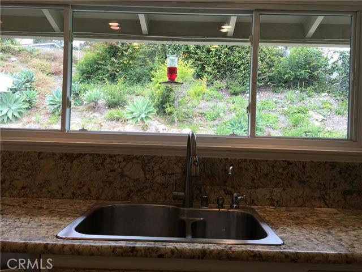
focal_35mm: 29
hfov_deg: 61.7
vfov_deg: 48.2
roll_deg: -2.0
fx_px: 303
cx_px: 181
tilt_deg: -0.3
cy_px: 136
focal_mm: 4.15
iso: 32
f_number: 2.2
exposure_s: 1/120
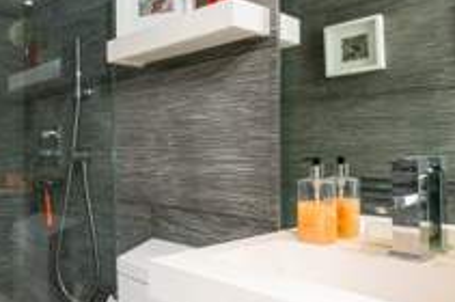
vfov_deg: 41.0
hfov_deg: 55.2
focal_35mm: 32
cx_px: 99
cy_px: 150
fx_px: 404
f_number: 11
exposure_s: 1/100
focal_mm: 14
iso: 500
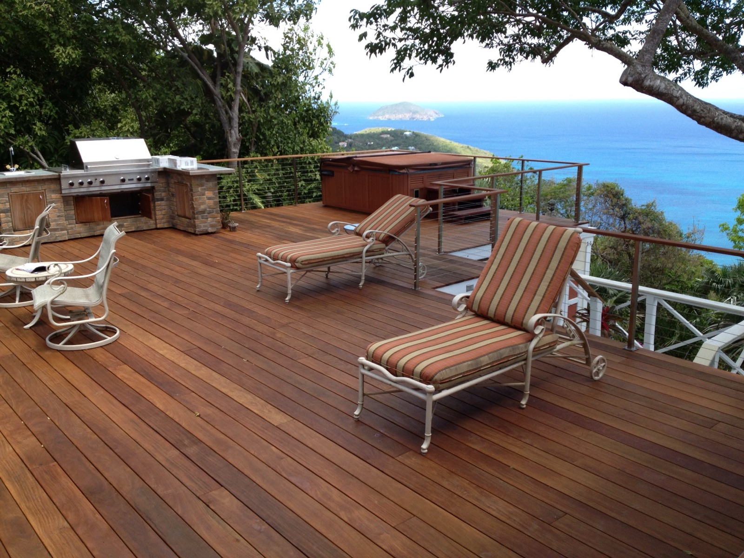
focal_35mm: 35
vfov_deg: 40.7
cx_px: 372
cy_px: 279
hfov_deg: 52.6
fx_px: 752
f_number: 2.4
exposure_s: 1/657
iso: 64
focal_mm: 4.28
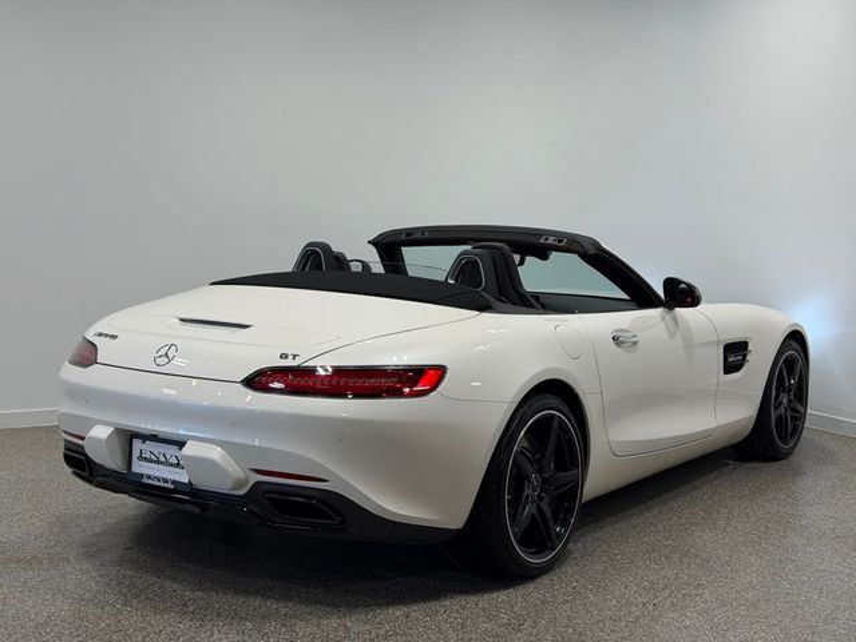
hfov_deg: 39.7
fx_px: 1187
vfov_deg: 30.3
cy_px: 321
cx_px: 428
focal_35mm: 48
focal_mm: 6.76
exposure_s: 1/538
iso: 64
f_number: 1.78
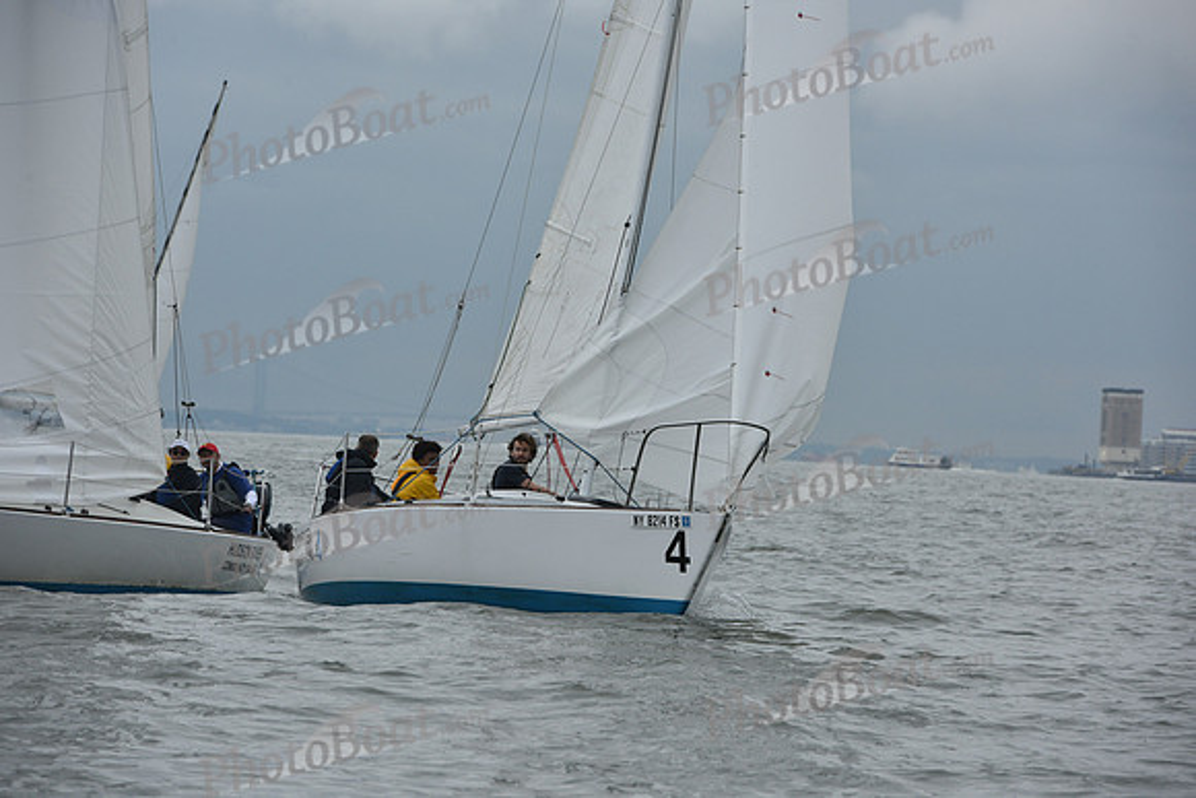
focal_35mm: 195
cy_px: 399
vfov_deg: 7.0
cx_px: 598
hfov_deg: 10.5
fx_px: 6480
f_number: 8
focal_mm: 195
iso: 400
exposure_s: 1/800
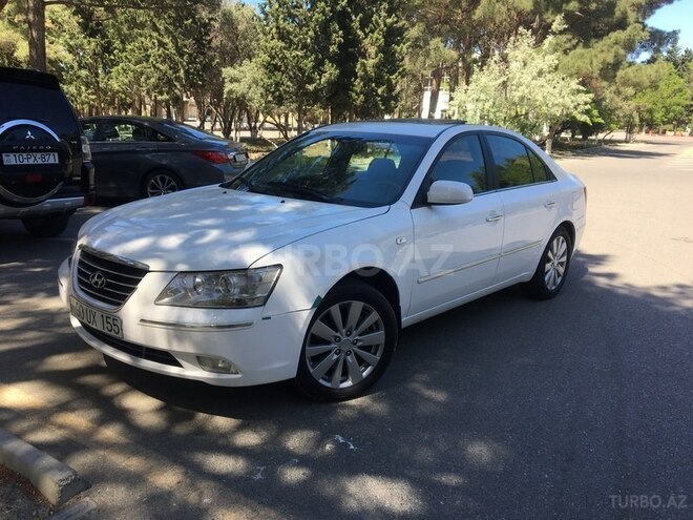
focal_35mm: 29
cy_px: 260
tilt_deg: -13.8
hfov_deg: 61.7
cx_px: 346
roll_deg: -1.8
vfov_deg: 48.2
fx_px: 581
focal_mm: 4.15
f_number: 2.2
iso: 25
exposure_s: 1/503
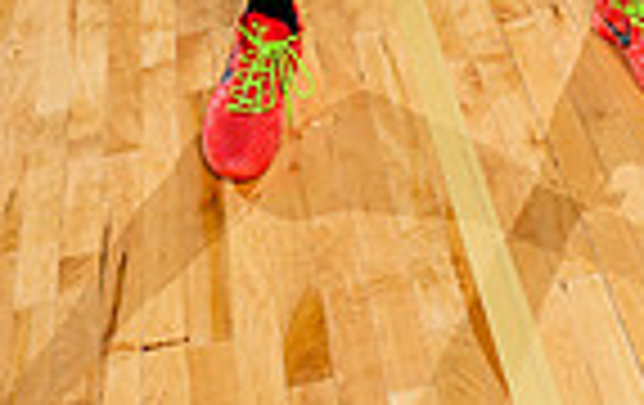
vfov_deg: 11.5
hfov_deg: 21.6
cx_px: 338
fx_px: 1688
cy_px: -540
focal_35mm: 96
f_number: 7.1
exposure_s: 1/250
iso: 250
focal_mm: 30
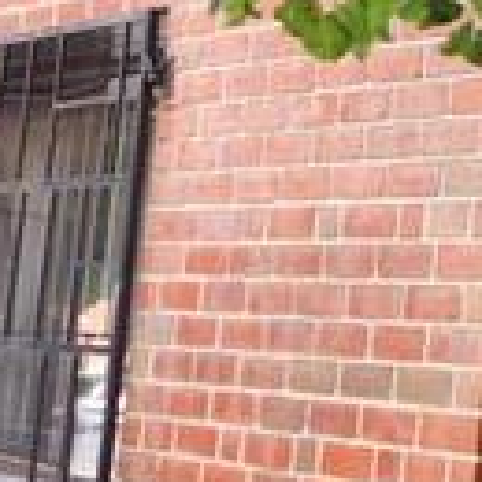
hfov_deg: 12.6
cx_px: 986
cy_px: 137
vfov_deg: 14.5
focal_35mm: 120
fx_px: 1890
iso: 40
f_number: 1.8
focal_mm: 5.4
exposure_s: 1/180
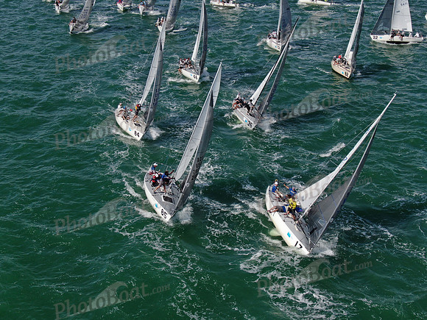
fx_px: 592
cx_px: 214
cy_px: 160
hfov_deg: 39.7
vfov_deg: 30.3
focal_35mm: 48
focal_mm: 8.6
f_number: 3.8
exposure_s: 1/1250
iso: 100
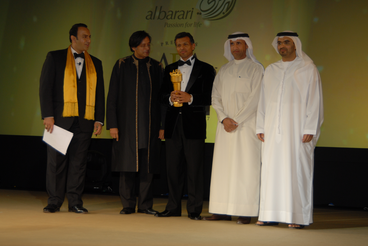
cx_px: 184
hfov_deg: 24.6
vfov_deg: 16.6
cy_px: 123
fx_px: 844
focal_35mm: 82
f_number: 5.6
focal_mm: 55
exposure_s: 1/125
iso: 200
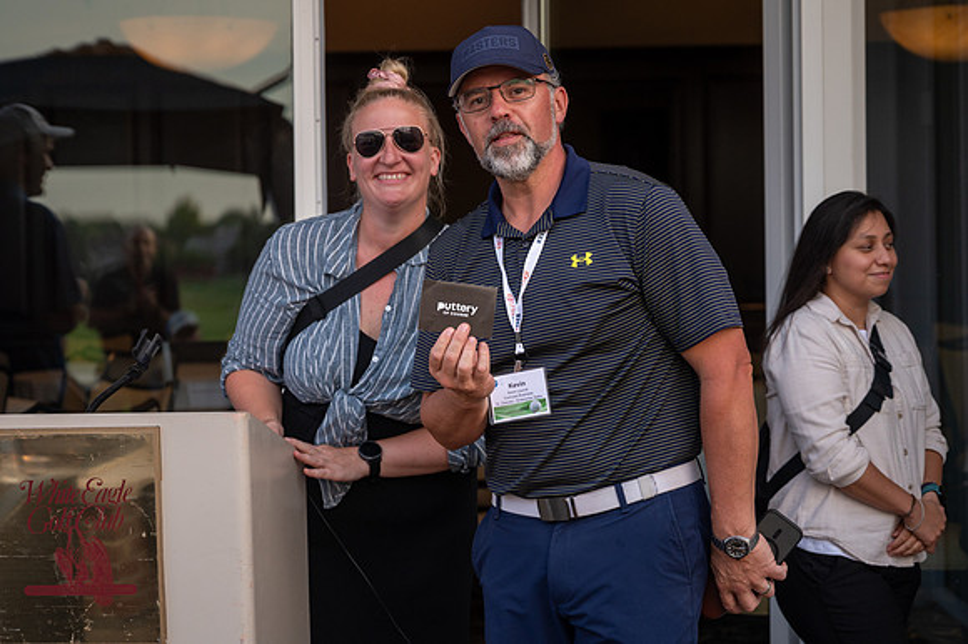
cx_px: 442
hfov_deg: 24.1
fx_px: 2265
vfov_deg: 16.2
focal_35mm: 84
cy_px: 320
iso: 500
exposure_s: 1/500
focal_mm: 70
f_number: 4
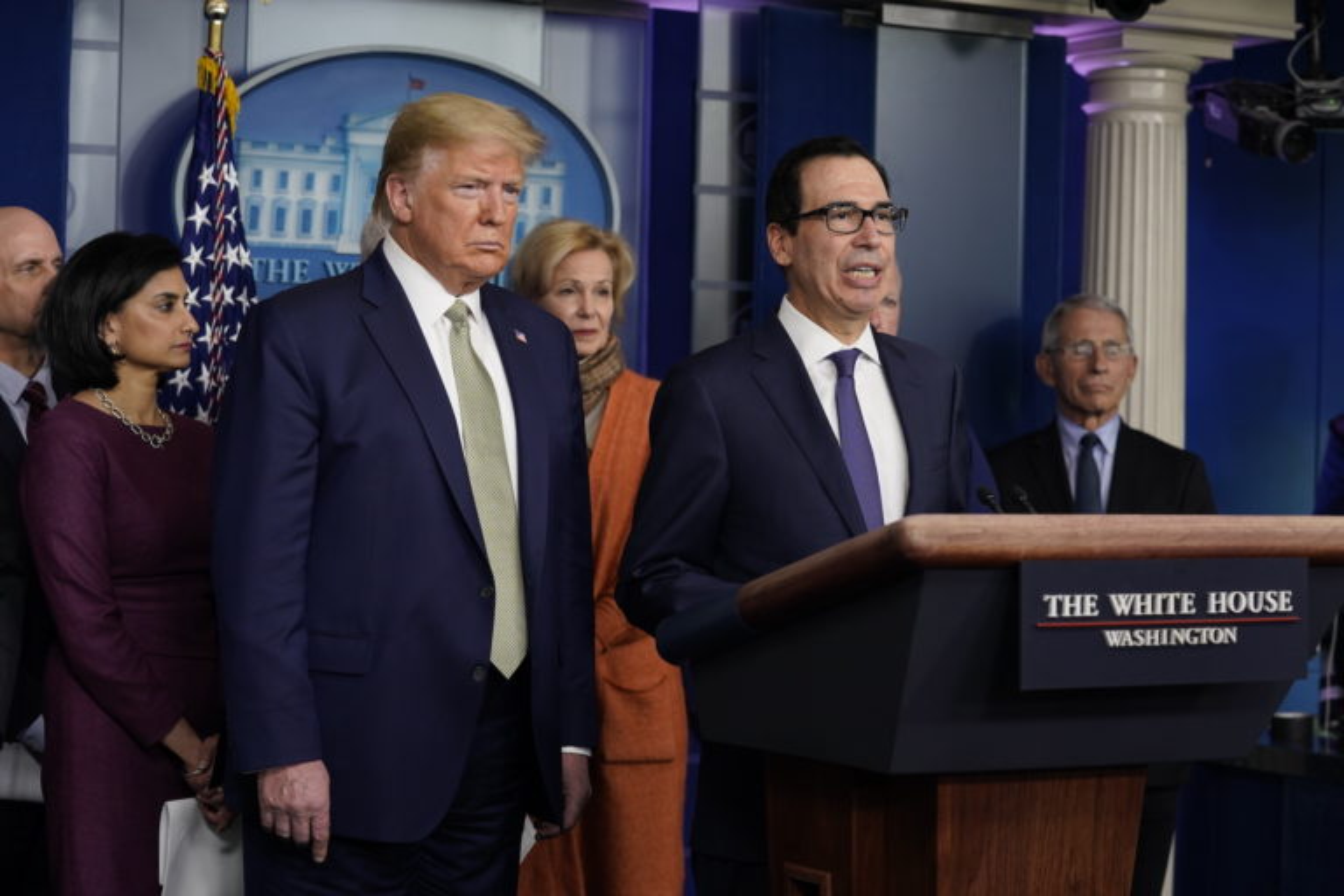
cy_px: 448
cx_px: 672
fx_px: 2986
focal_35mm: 80
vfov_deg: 17.1
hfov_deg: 25.4
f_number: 4
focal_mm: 80
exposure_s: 1/400
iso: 1250
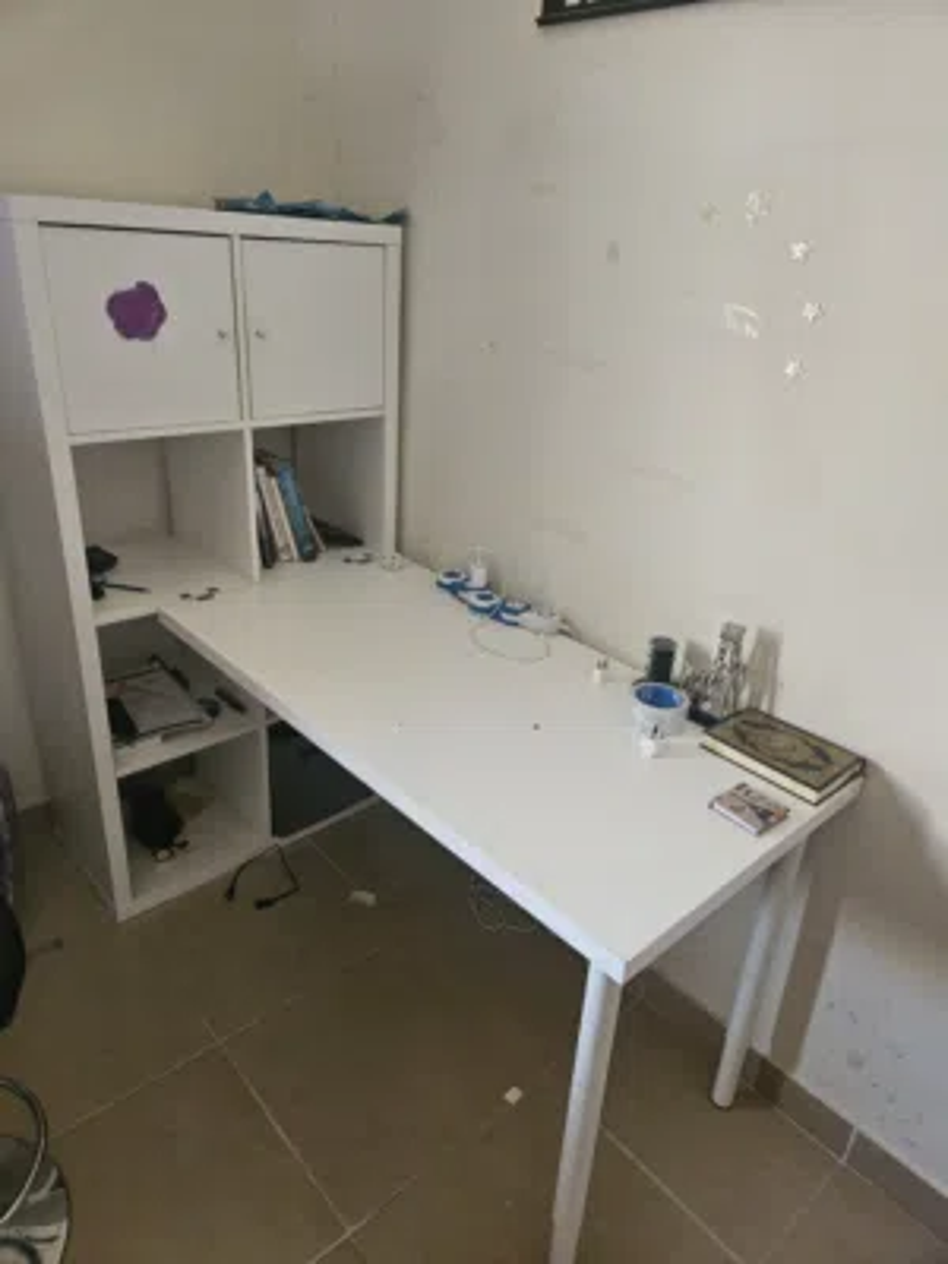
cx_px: 474
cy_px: 632
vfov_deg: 73.9
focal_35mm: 23
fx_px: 840
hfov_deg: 58.9
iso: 640
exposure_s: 1/50
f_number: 1.8
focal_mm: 5.4
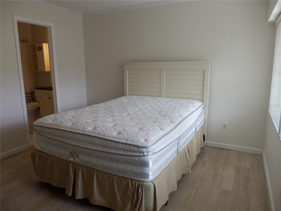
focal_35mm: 25
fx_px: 203
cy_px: 106
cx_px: 140
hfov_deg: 69.4
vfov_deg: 54.9
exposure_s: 1/50
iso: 80
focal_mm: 4.5
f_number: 3
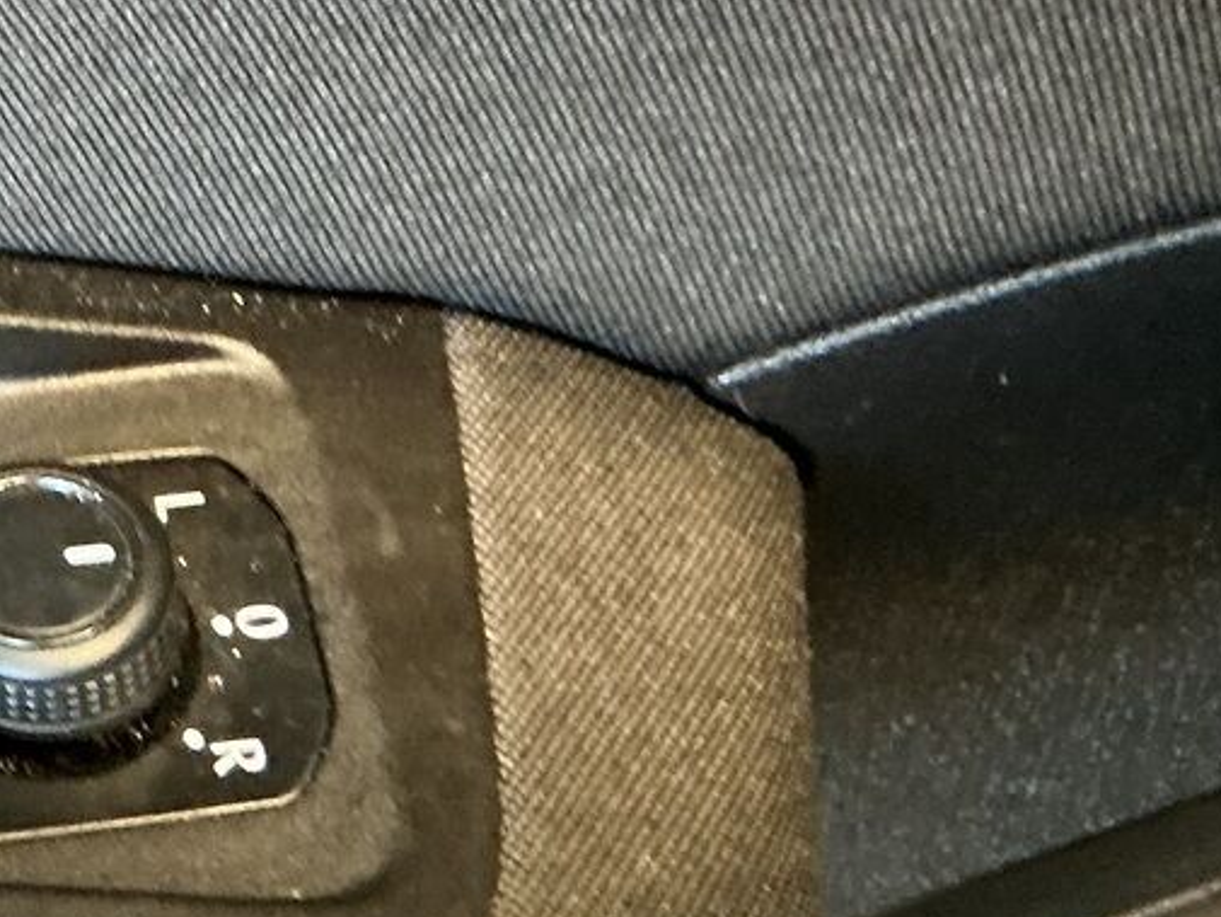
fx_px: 3458
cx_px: -647
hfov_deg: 17.8
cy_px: 19
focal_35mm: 98
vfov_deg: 14.9
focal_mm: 3
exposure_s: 1/40
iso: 250
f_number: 1.8
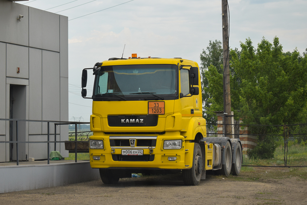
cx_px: 154
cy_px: 102
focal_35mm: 72
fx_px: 614
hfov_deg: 28.1
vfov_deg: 18.9
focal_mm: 48
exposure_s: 1/1000
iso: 400
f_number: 5.3
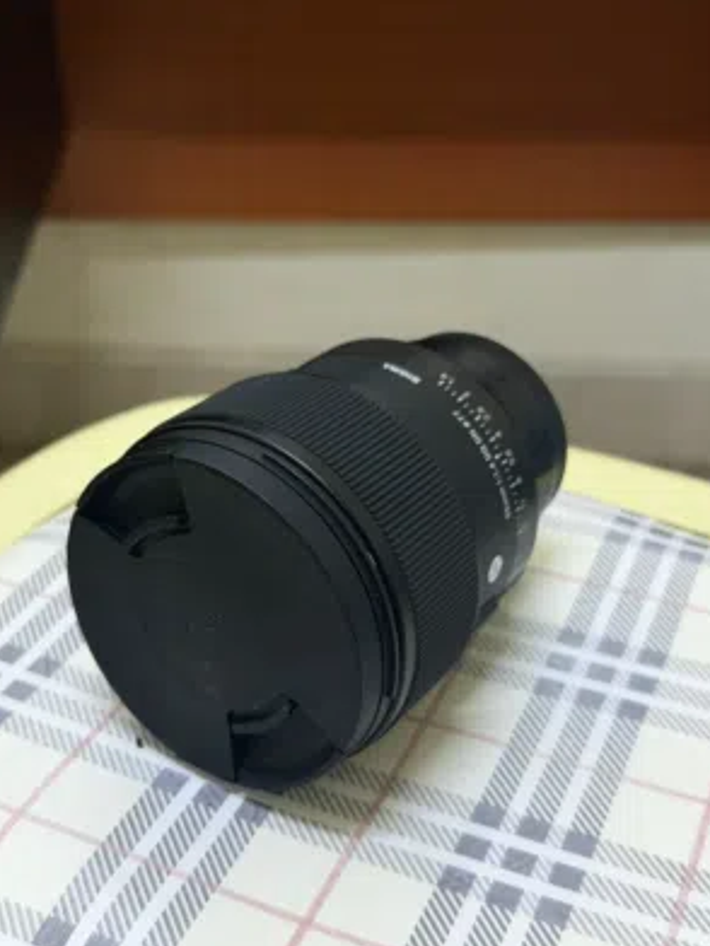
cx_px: 355
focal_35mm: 49
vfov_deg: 38.9
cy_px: 478
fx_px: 1340
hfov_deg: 29.7
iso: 640
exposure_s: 1/25
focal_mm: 6.76
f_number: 1.78
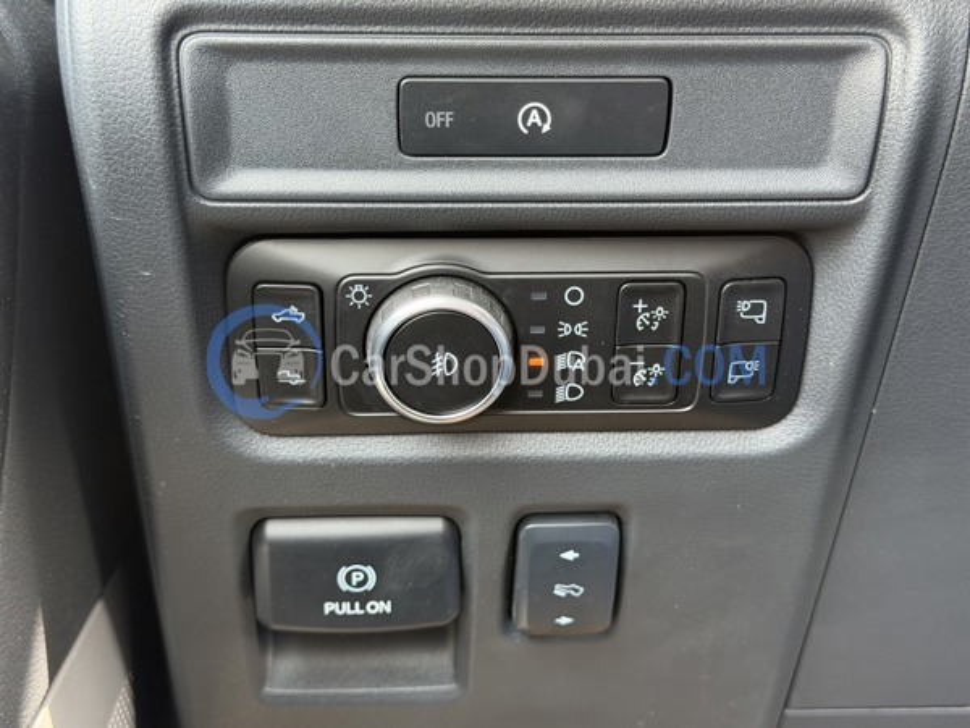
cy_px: 364
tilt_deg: -13.7
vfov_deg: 30.3
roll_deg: +1.8
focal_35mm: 48
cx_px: 485
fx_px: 1345
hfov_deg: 39.7
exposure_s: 1/60
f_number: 1.78
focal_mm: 6.76
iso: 200
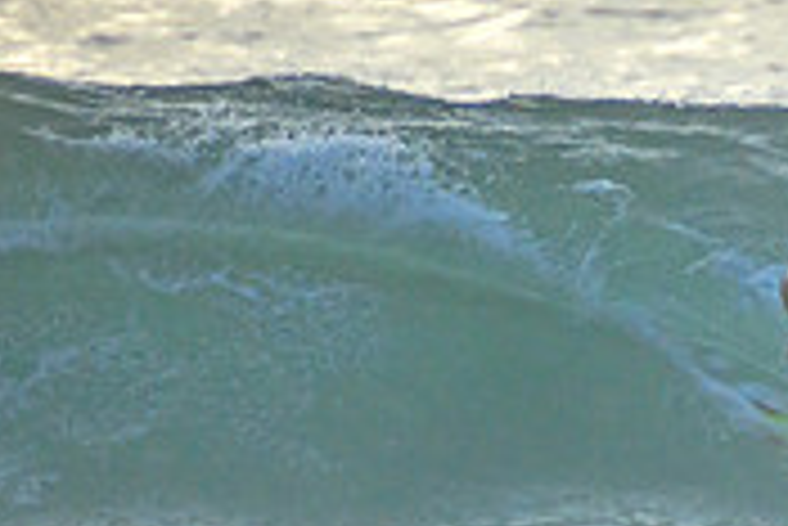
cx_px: 965
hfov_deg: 1.1
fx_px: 39870
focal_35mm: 1820
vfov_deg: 0.8
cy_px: 384
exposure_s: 1/2000
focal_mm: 400
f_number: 5.6
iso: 640
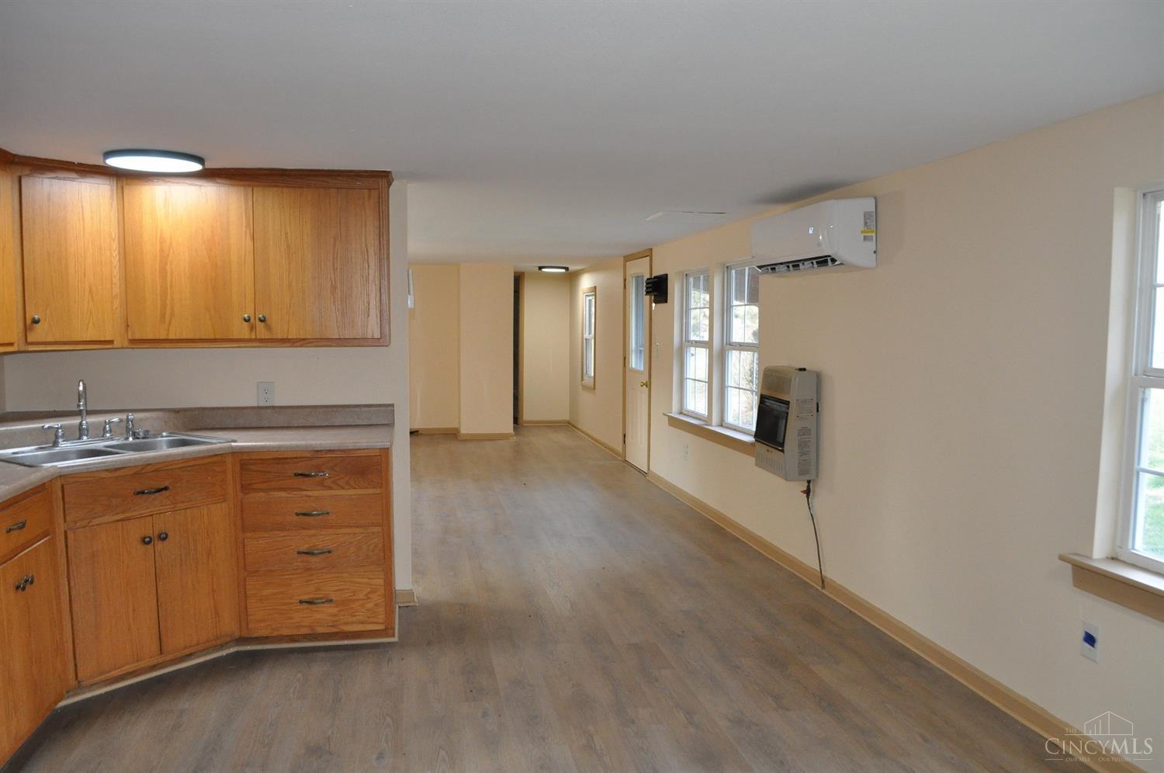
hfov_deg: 67.4
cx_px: 582
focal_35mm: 27
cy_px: 386
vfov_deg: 47.8
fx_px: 872
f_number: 5.6
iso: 1600
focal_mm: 18
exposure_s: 1/100
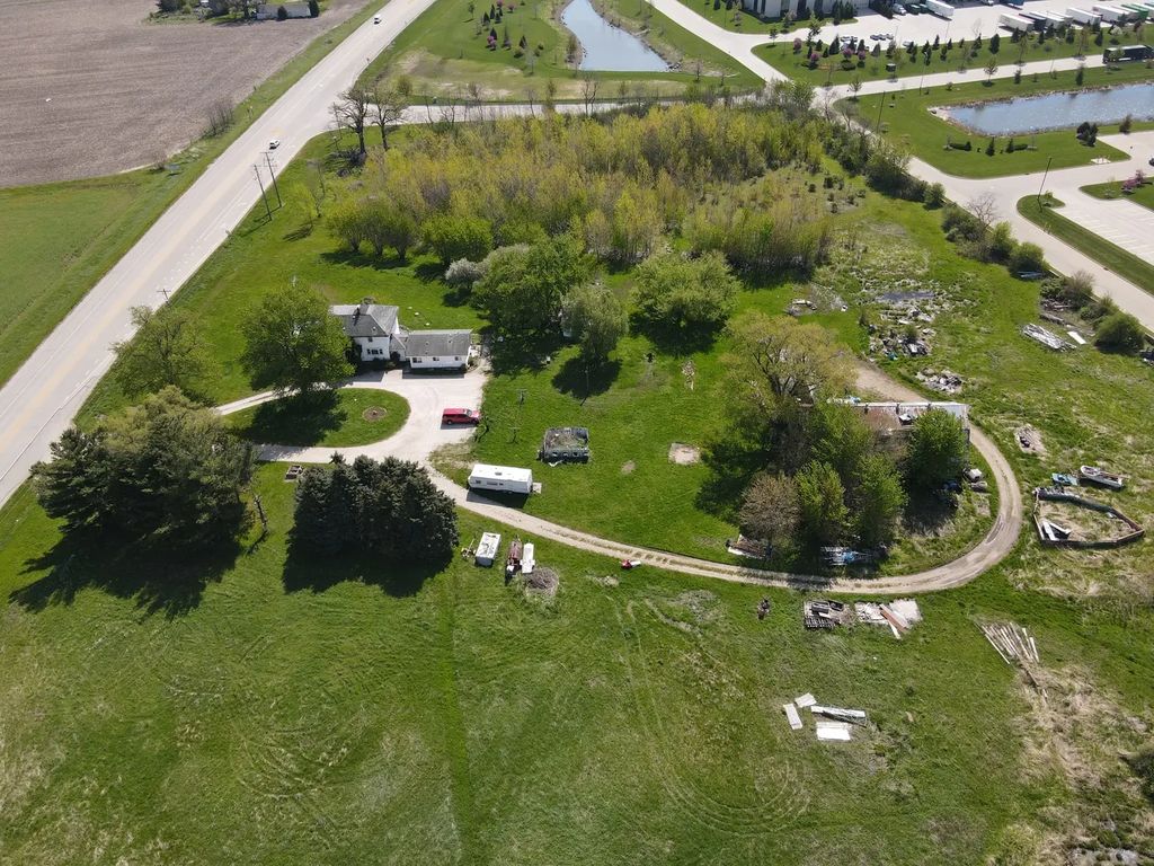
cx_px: 577
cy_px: 433
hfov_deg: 71.6
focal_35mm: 24
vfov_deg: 56.8
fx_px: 800
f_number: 2.8
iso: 100
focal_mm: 4.5
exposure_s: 1/500
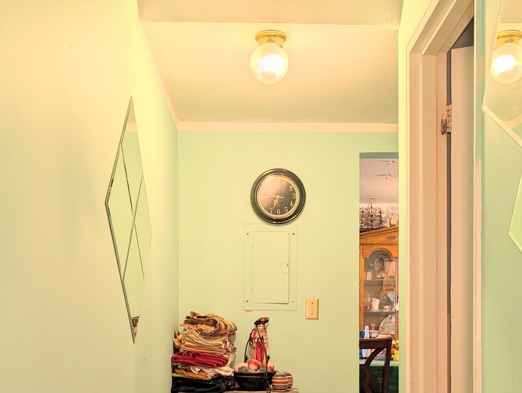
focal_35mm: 44
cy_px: 319
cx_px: 259
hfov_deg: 42.9
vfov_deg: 32.0
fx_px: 665
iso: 24
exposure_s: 1/120
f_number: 1.68
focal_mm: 6.9
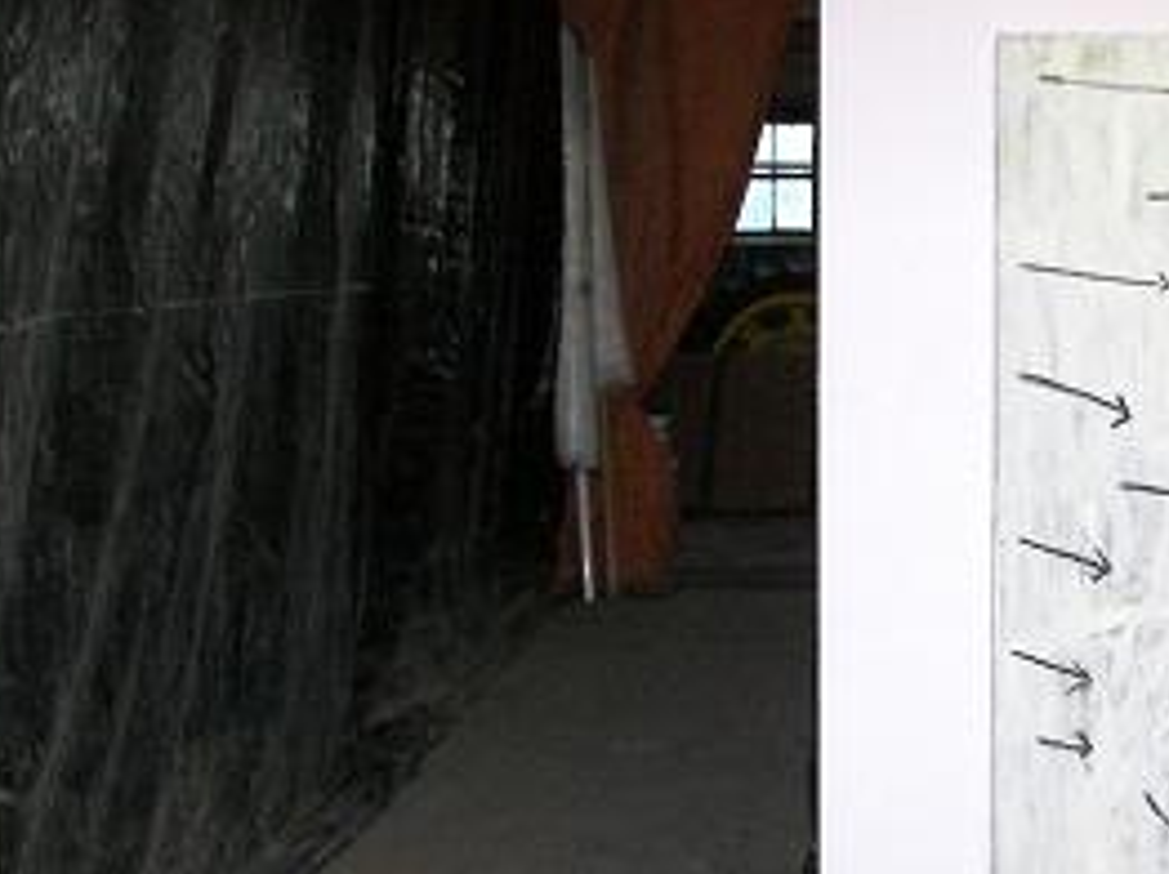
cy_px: 363
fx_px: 2530
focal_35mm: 75
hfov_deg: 25.6
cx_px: 930
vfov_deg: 19.6
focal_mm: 6
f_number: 2.8
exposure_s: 1/30
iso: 100
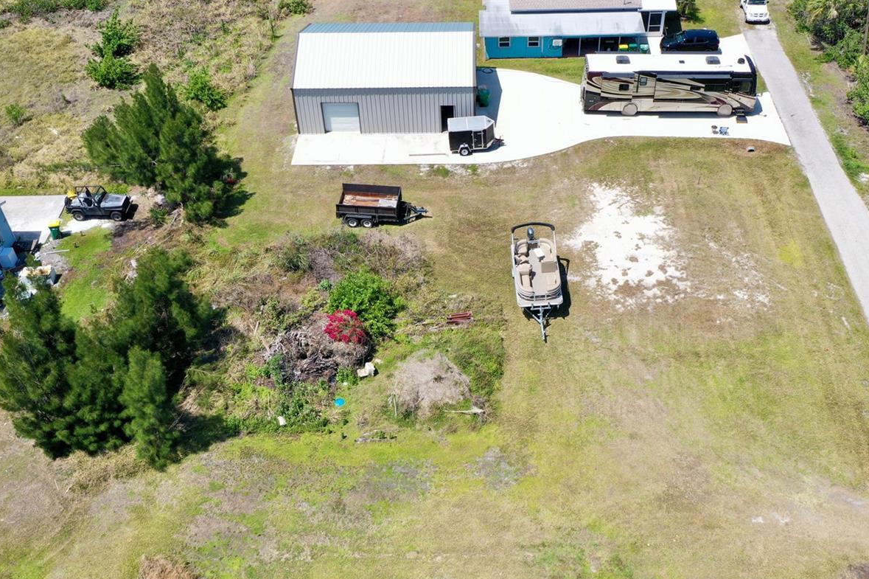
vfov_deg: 35.0
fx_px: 917
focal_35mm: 38
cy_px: 281
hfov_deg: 50.6
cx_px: 481
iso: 100
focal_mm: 10.26
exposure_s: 1/400
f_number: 5.6
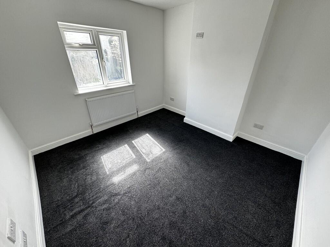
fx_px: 133
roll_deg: +0.1
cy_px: 124
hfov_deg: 102.1
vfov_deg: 85.7
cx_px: 165
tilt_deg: -28.1
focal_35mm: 14
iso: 100
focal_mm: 2.22
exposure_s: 1/99
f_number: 2.2
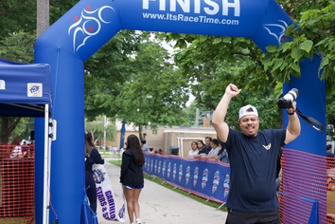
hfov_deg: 28.5
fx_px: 651
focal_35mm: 70
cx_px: 239
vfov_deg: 19.4
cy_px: 126
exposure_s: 1/400
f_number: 2.8
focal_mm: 45
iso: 160
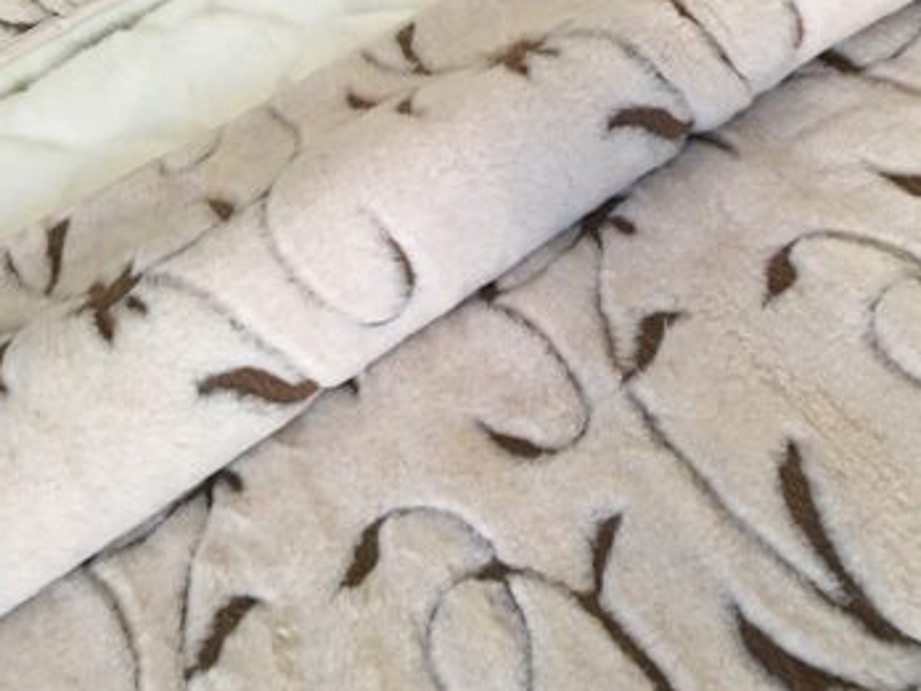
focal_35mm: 50
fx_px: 1330
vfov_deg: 28.6
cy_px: 167
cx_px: 558
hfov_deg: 38.0
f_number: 2.2
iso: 125
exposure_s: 1/33
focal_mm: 4.15
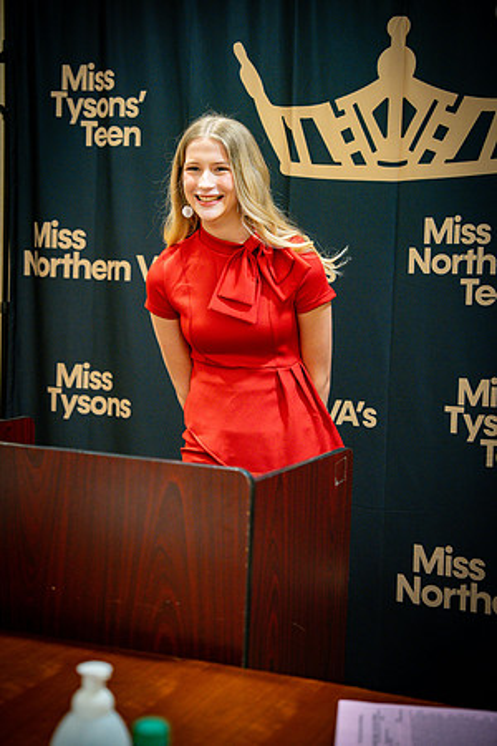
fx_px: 1284
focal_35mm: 62
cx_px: 248
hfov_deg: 21.9
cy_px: 373
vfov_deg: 32.4
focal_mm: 62
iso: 1600
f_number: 2.8
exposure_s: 1/125
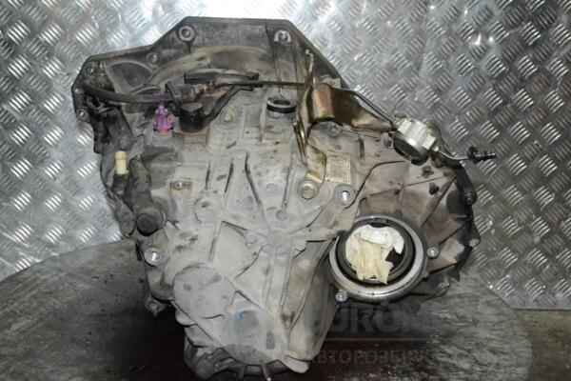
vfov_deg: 25.8
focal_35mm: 52
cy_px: 190
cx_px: 286
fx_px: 833
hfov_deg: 37.9
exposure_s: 1/60
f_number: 7.1
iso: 3200
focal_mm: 35
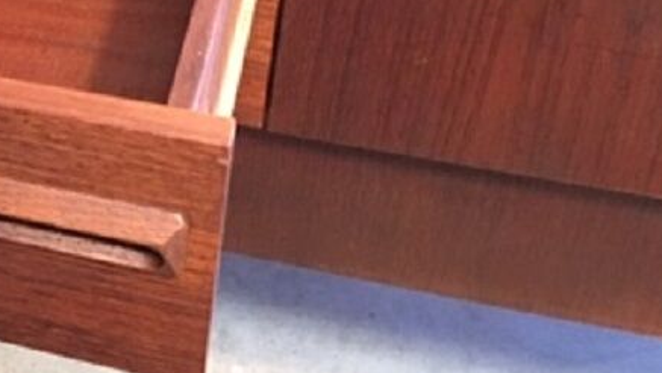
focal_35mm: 77
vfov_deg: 15.3
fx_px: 1352
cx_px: -109
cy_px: -39
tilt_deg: -31.5
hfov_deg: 25.1
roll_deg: +1.9
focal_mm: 4.15
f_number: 2.2
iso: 160
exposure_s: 1/8
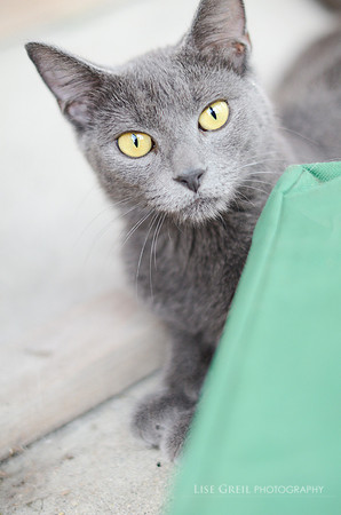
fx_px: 1070
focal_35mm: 75
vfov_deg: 27.0
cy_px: 258
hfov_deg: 18.1
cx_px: 170
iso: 800
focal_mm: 50
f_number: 1.8
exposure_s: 1/1250
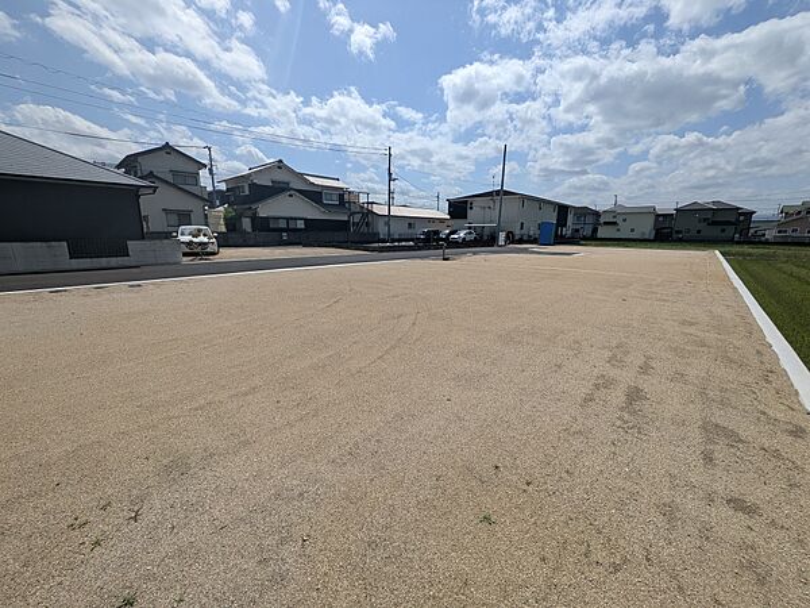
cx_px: 405
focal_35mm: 14
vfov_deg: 85.7
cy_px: 304
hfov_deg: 102.1
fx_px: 328
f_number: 2.2
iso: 53
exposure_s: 1/4808
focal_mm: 1.83
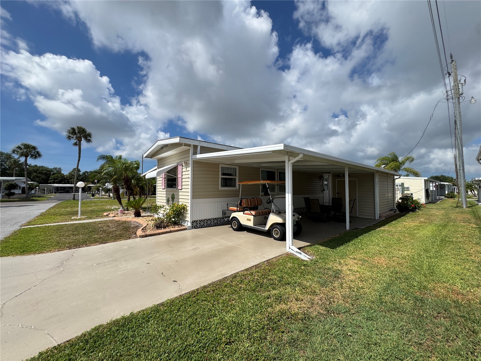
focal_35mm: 14
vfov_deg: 85.7
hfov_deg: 102.1
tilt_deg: +1.6
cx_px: 240
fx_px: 195
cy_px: 180
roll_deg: -0.6
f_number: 2.2
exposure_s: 1/2770
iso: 50
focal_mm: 2.22
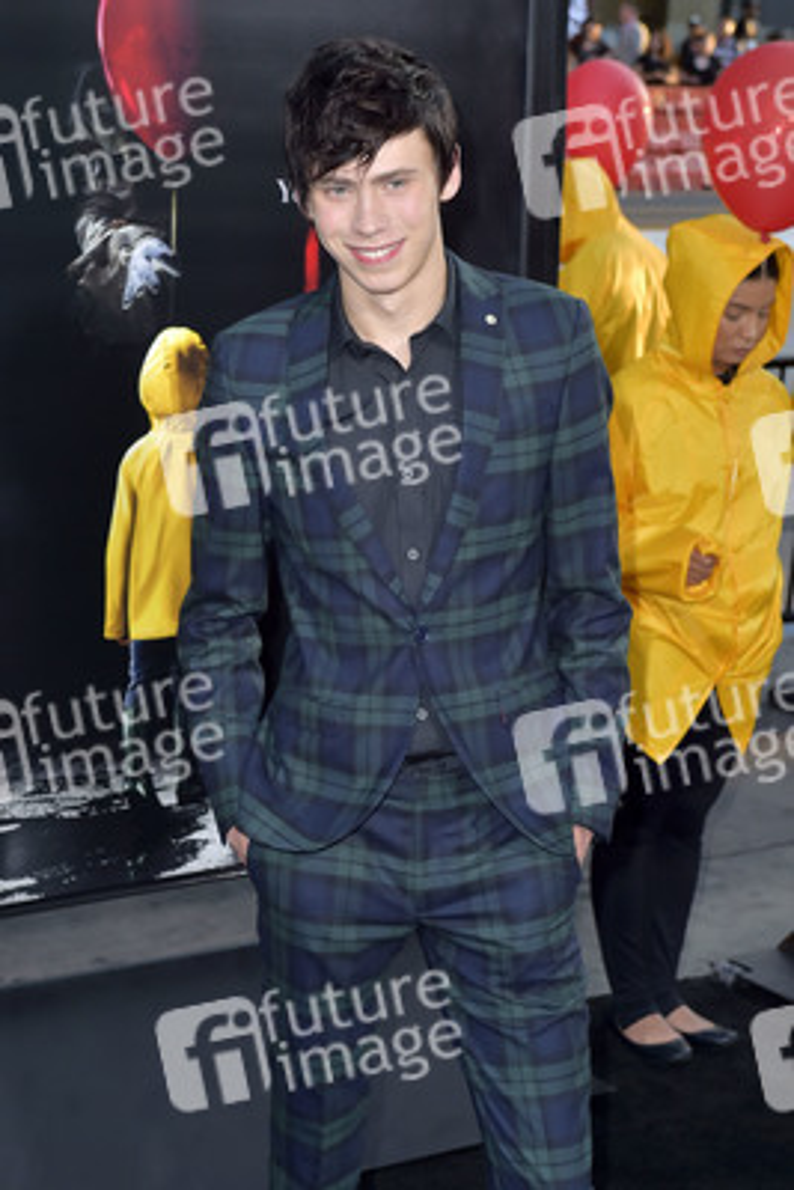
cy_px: 595
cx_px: 397
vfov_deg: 28.8
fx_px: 2314
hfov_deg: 19.5
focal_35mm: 70
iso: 640
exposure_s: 1/250
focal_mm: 70
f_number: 6.3
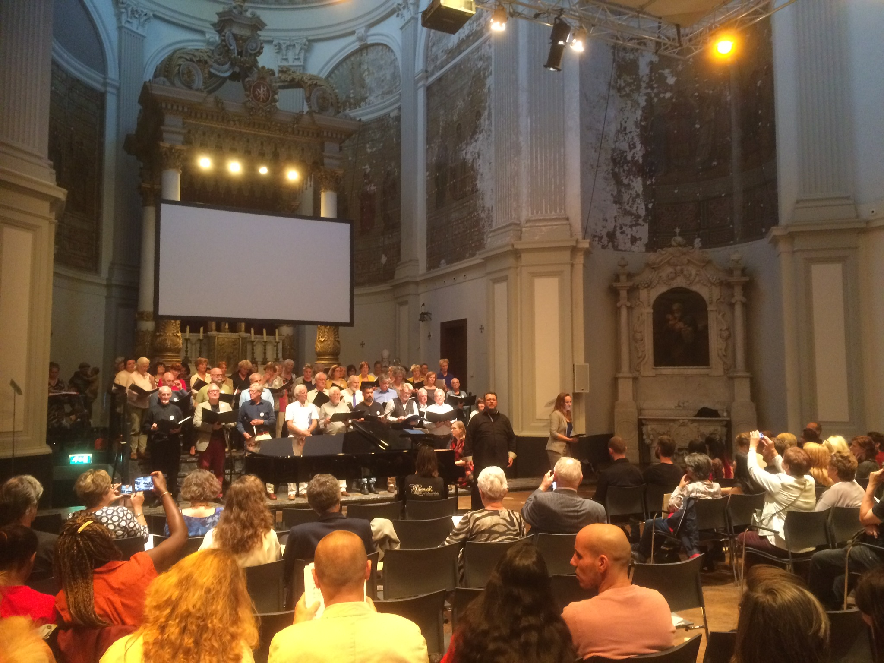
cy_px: 332
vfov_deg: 48.2
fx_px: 741
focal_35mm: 29
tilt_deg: +5.4
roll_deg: +1.0
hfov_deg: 61.7
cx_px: 442
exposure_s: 1/25
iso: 320
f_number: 2.2
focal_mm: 4.15
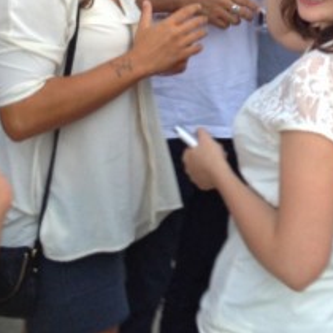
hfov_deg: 14.5
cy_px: -76
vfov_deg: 14.3
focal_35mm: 118
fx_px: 1284
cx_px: 350
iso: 80
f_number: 2.4
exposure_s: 1/60
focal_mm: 4.28
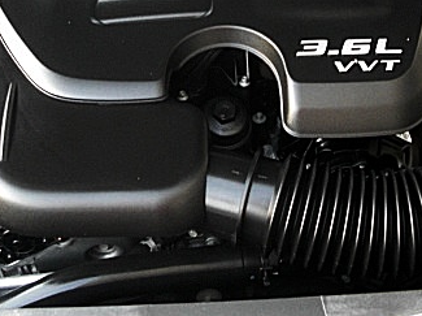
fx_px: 865
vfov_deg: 20.3
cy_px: 36
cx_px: 210
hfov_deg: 27.4
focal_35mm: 71
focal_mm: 6.3
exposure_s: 1/60
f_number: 2.8
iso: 400
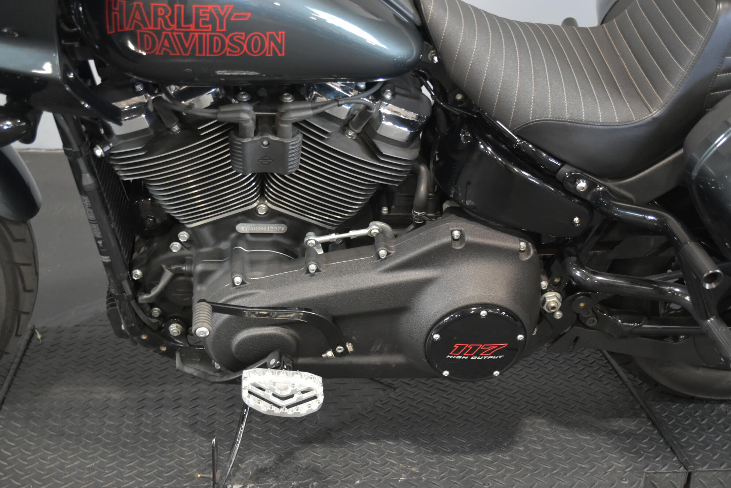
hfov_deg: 41.1
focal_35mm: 48
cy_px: 244
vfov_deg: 28.1
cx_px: 366
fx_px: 975
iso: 1600
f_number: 4.8
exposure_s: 1/13
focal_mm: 32
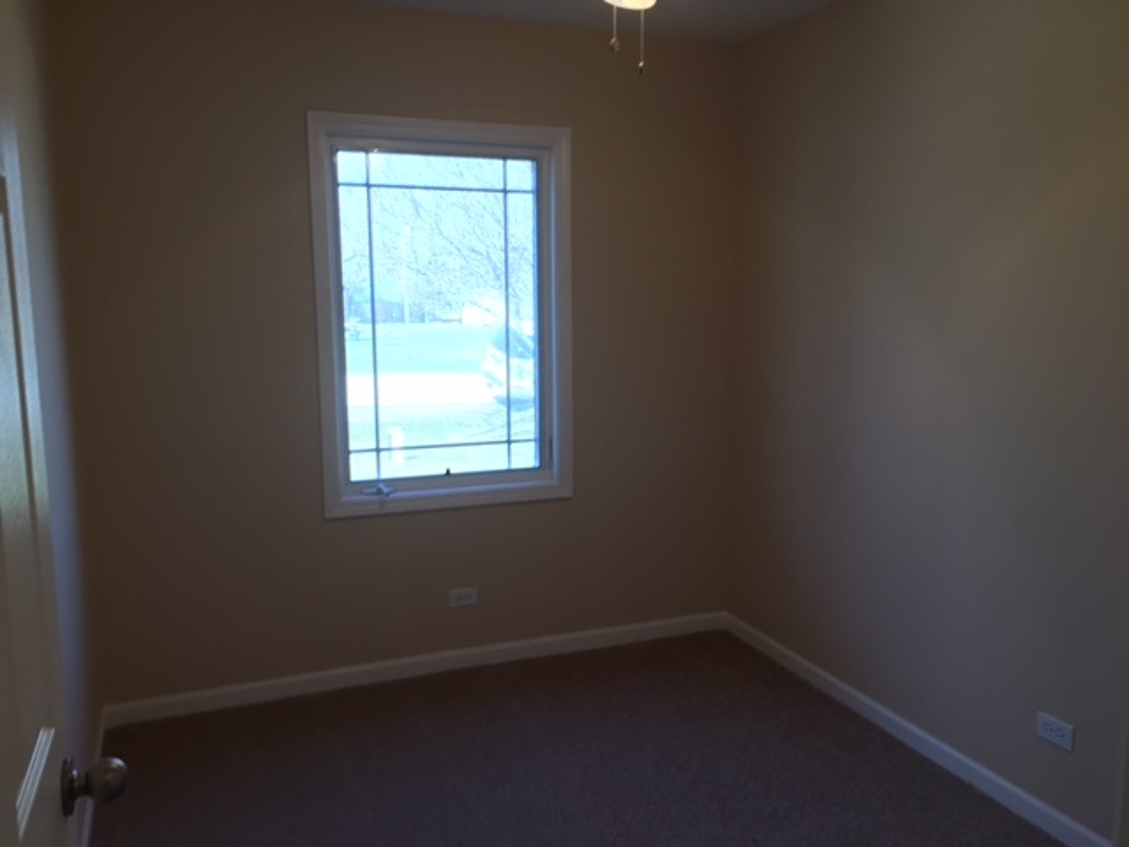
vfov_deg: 48.2
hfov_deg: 61.7
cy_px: 424
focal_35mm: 29
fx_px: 946
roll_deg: -0.1
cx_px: 564
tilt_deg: -7.0
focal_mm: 4.15
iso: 25
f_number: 2.2
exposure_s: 1/40
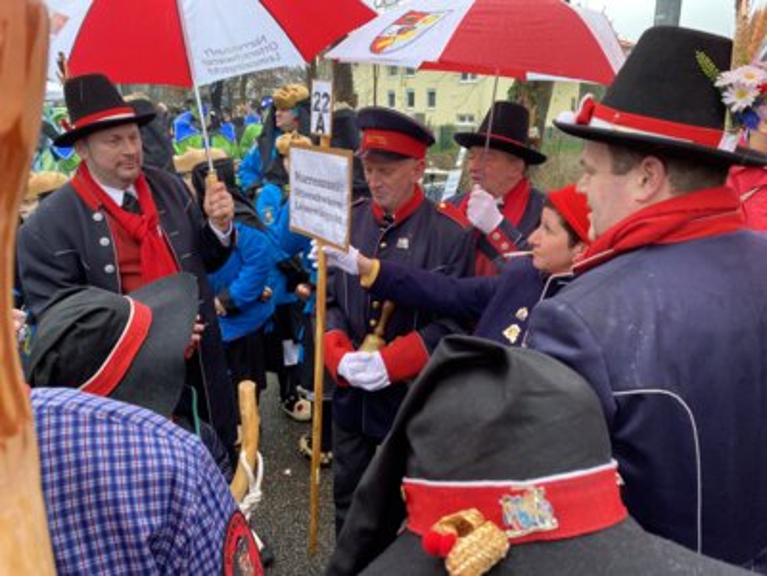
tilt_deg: -15.8
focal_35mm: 26
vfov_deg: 53.1
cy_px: 288
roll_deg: +0.0
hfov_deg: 67.3
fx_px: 576
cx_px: 384
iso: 100
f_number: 1.8
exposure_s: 1/121
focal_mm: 4.25
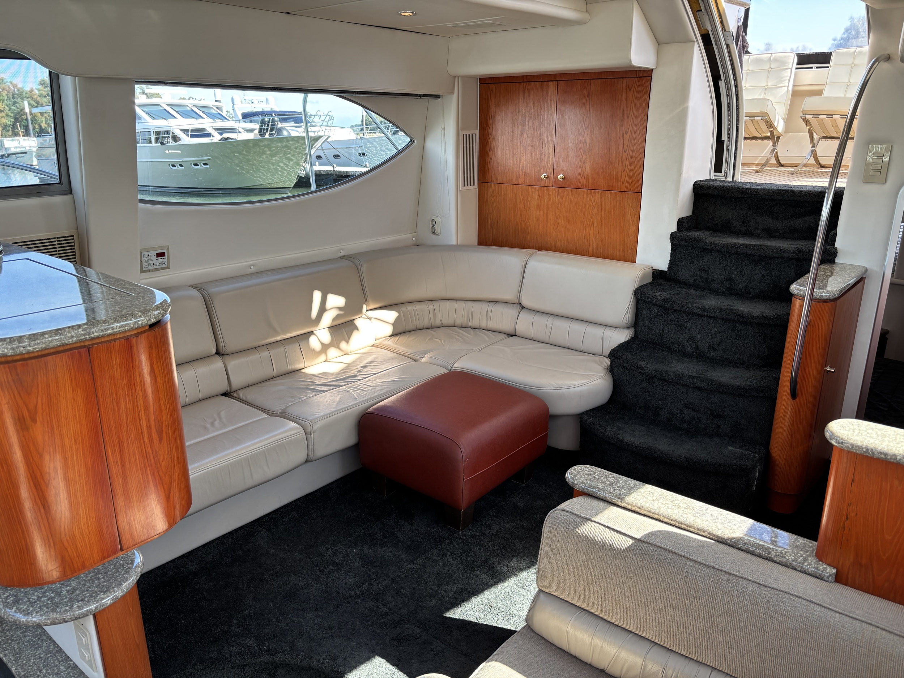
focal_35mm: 26
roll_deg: +0.6
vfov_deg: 53.1
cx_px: 452
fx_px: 679
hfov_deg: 67.3
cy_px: 339
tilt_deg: -17.0
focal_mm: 5.96
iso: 64
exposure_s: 1/135
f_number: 1.6
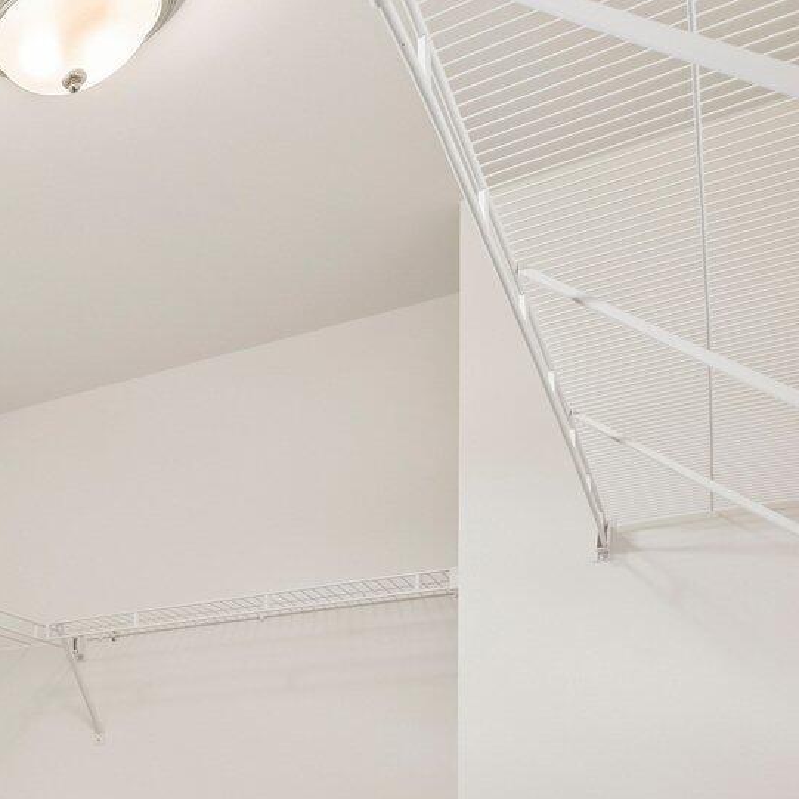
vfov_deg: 33.1
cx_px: -453
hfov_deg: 25.7
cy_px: 865
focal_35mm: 45
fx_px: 1175
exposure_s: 1/40
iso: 125
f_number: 8
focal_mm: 14
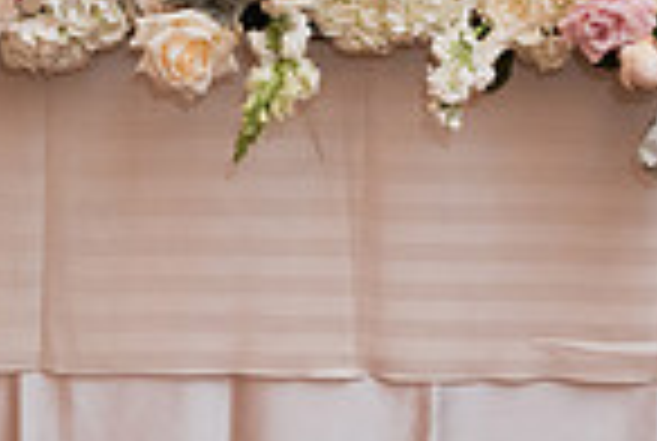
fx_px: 2030
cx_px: -54
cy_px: -236
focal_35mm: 111
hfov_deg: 17.8
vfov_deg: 11.8
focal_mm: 28
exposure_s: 1/100
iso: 800
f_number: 2.8
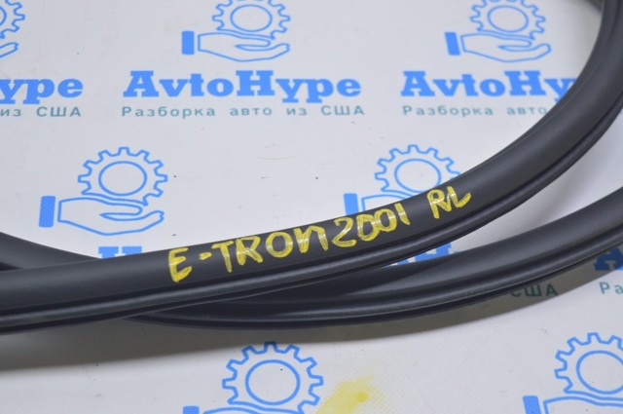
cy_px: 207
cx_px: 312
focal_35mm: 75
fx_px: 1296
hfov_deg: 27.0
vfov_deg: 18.1
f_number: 5.6
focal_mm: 50
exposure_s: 1/20
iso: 400
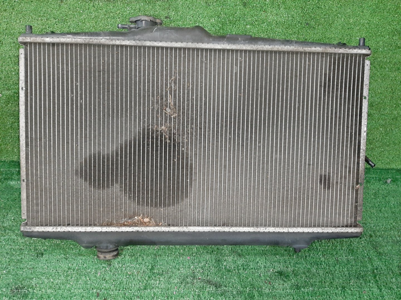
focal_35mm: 26
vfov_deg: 53.1
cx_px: 200
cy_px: 150
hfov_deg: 67.3
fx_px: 301
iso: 300
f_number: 1.7
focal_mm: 3.93
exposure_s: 1/25
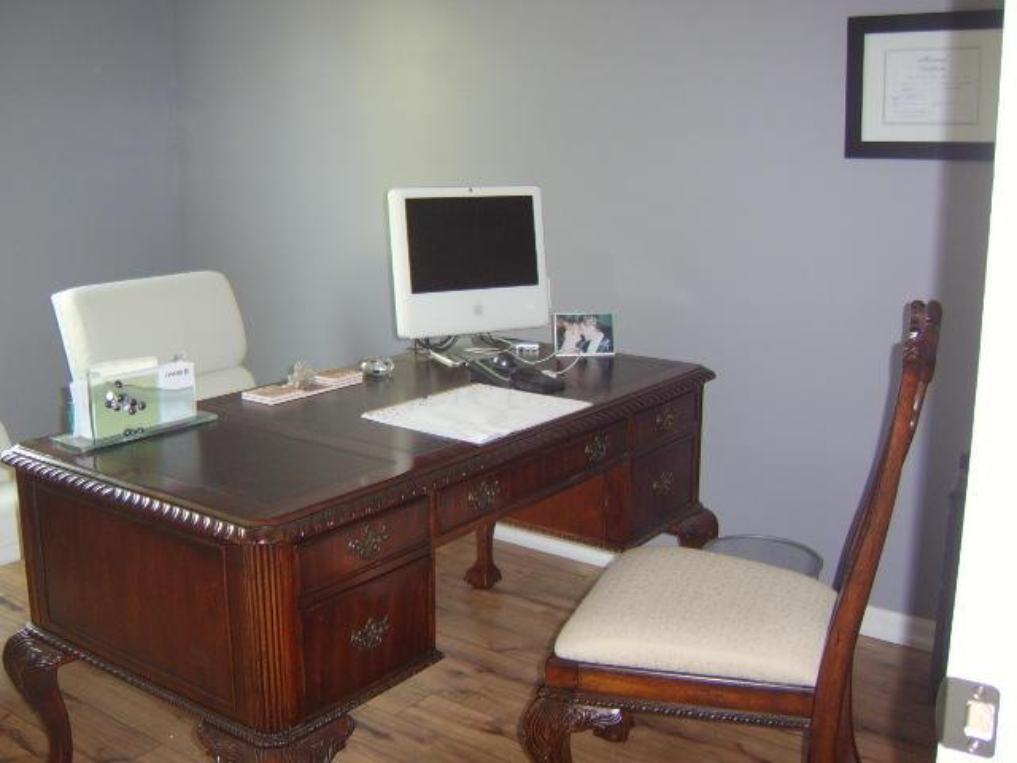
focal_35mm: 31
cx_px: 508
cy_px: 382
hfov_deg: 58.4
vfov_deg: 45.4
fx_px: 911
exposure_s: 1/30
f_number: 2.7
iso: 141
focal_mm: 8.13
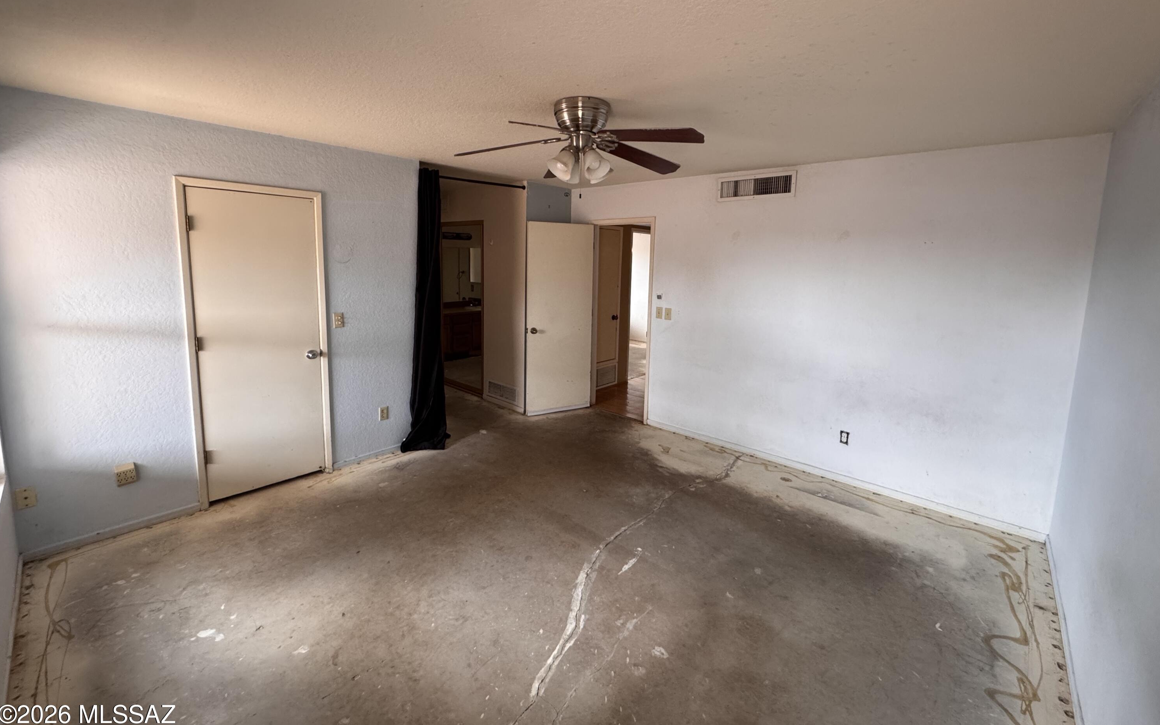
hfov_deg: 101.5
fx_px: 474
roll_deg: -1.9
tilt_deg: -7.9
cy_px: 315
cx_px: 582
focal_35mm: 15
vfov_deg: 74.4
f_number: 2.2
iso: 250
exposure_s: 1/99
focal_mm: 2.22
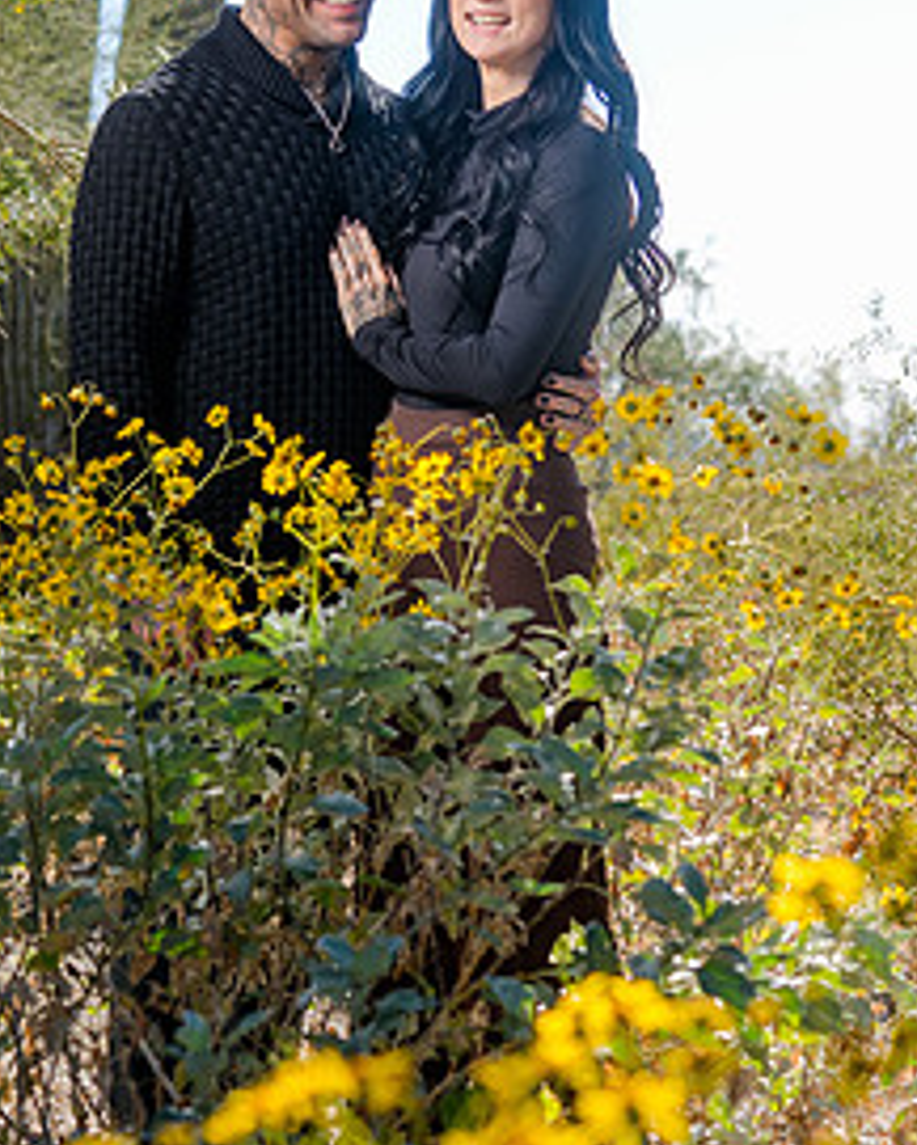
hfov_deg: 14.1
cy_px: 423
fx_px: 3696
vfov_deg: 17.6
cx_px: 292
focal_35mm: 109
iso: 100
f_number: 5.6
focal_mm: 70
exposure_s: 1/250
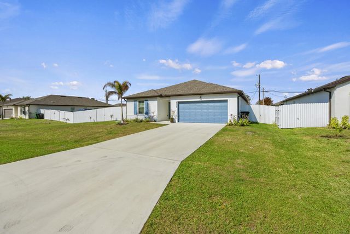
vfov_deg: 73.8
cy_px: 117
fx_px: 156
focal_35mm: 16
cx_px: 175
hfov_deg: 96.7
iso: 400
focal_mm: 16
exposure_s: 1/400
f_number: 10
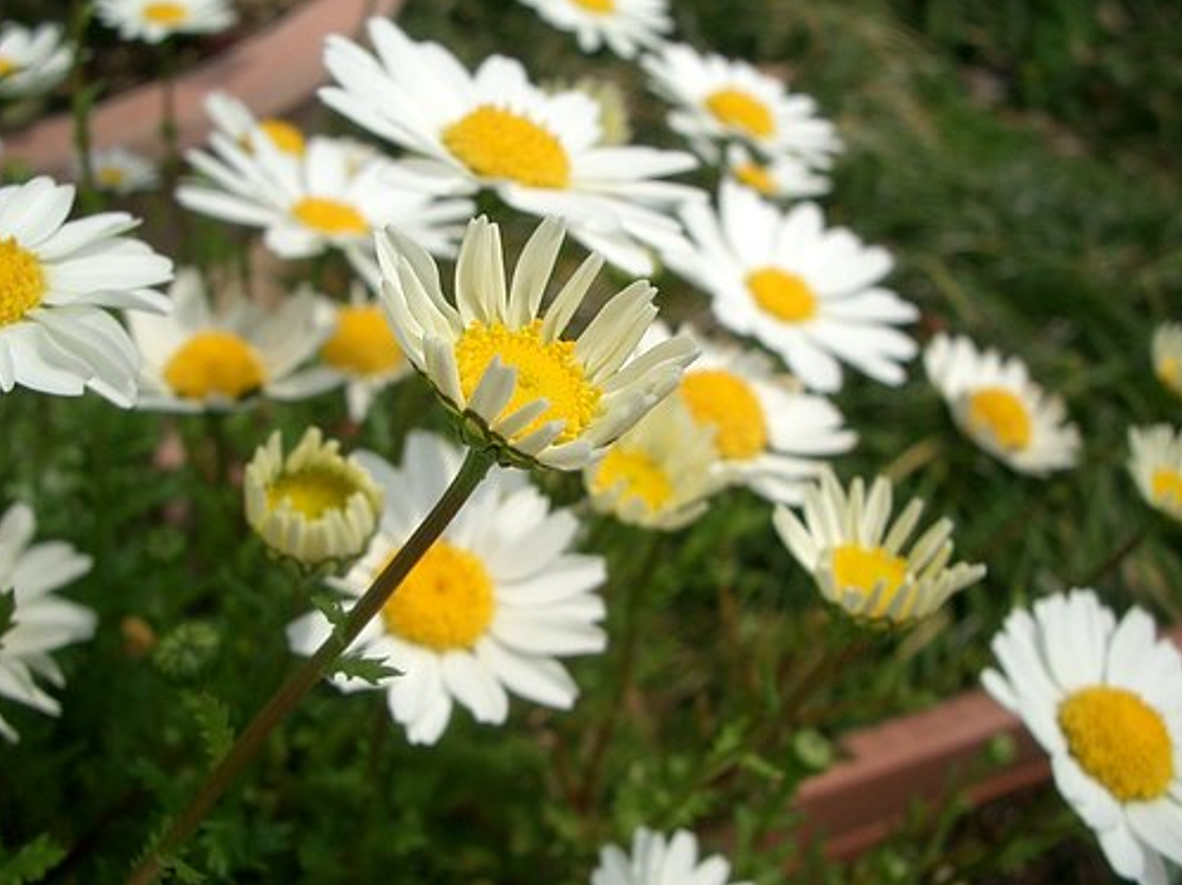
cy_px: 434
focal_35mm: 36
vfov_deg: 39.6
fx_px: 1229
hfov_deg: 51.4
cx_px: 577
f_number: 4.3
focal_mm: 5.8
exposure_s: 1/640
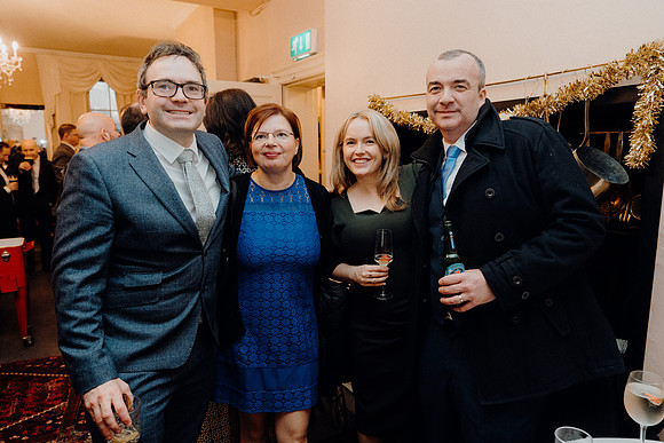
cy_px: 222
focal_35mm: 25
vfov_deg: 51.3
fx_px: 461
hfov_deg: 71.5
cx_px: 332
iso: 2500
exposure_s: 1/160
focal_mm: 25
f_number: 3.5
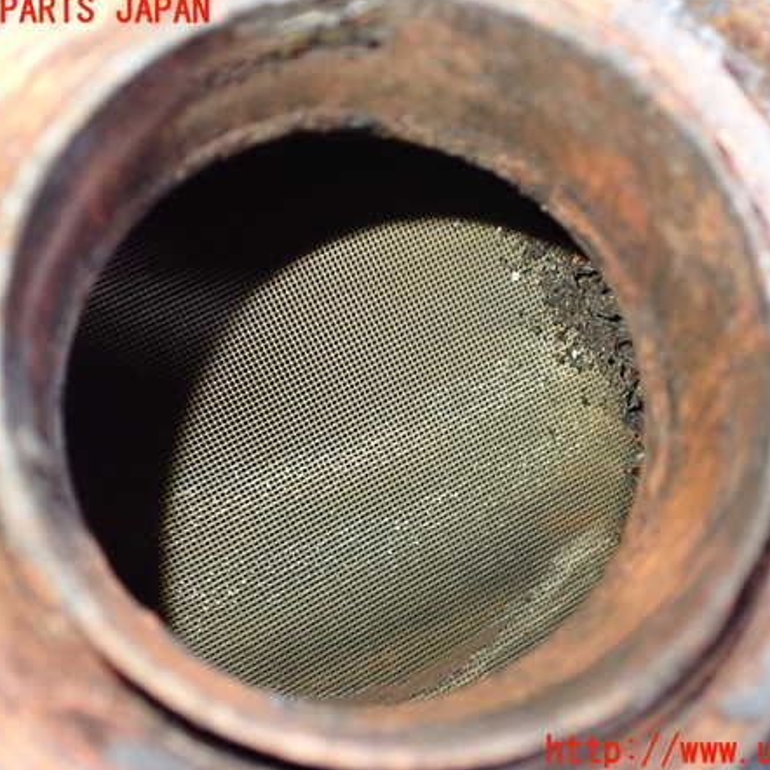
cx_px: 416
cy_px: 382
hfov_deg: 46.0
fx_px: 906
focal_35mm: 36
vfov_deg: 46.0
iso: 800
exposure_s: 1/80
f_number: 2.3
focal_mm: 5.4
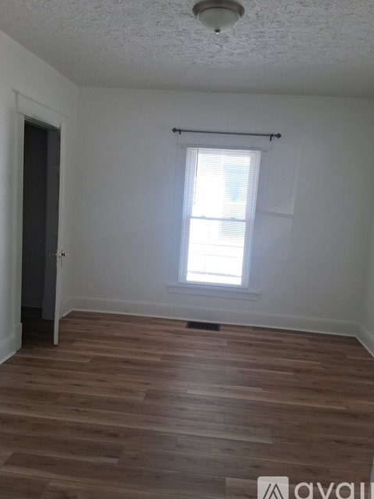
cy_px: 248
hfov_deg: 51.3
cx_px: 189
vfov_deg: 65.3
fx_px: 389
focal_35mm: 27
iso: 80
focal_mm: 3.98
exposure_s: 1/120
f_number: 1.8
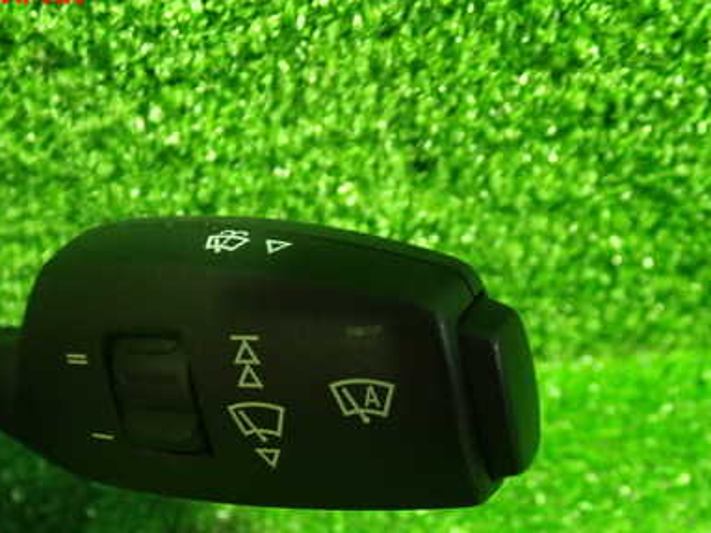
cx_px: 303
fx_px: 965
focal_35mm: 47
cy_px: 386
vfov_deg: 30.4
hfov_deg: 40.3
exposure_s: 1/30
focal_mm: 5.4
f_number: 2.3
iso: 800
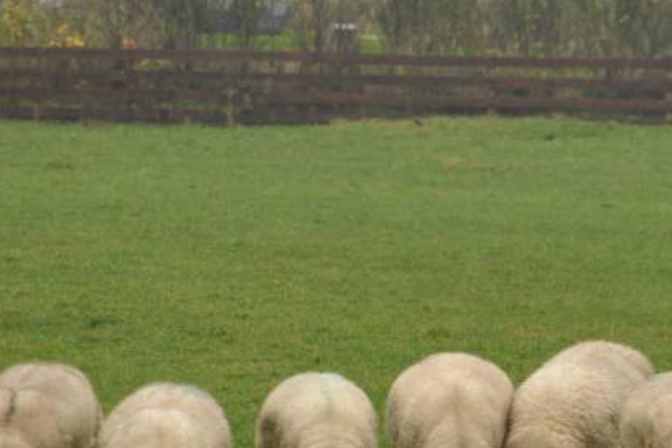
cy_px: 250
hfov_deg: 3.1
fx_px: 12338
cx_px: 507
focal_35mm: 661
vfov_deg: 2.1
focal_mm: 200
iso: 200
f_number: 6.3
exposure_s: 1/100
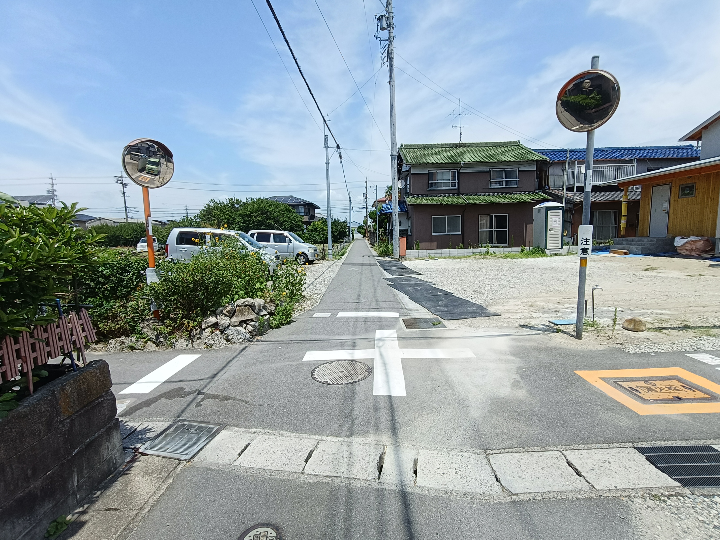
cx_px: 360
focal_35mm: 16
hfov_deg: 94.5
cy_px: 270
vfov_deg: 78.1
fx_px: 333
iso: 64
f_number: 2.2
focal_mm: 1.68
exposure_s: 1/967
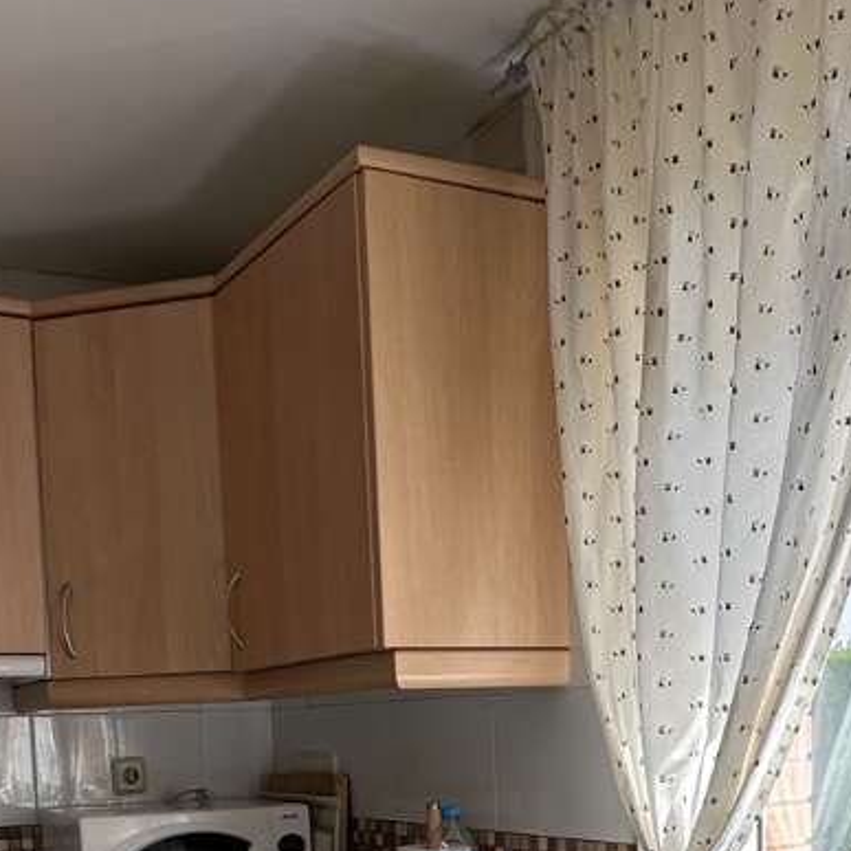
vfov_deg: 32.5
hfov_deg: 35.4
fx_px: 1335
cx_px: 438
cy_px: 850
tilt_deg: -5.5
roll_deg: +1.5
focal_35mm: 48
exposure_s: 1/236
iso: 40
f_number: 2.2
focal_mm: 2.22
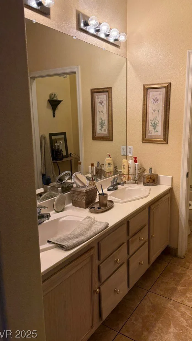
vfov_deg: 69.9
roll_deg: -0.1
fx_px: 244
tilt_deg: -8.9
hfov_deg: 42.5
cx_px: 123
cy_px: 168
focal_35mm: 27
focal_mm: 6.76
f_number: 1.78
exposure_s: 1/167
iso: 125
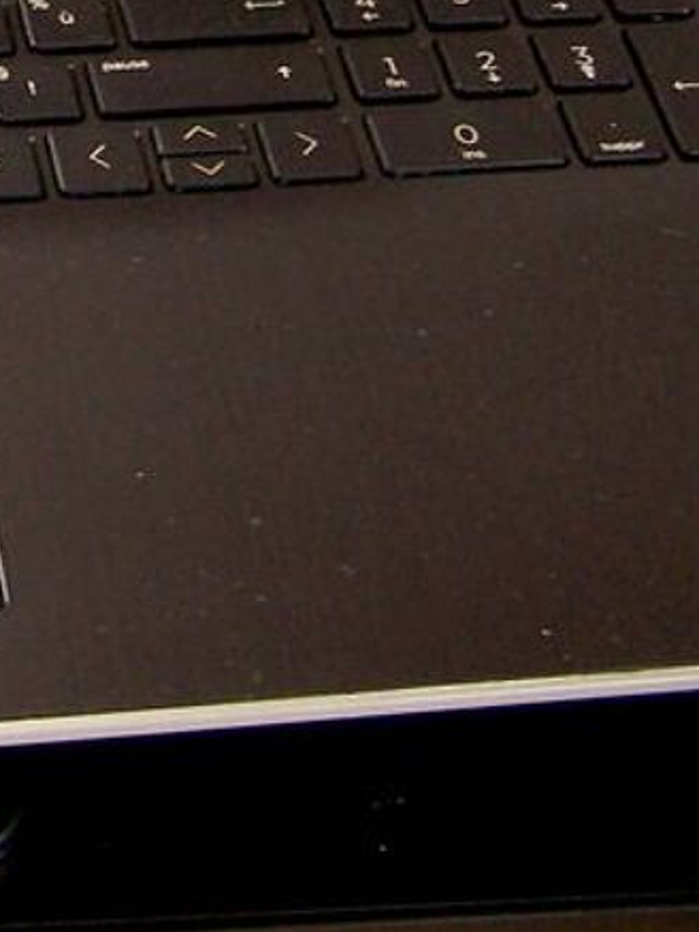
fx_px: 3122
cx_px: -347
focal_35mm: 116
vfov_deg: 16.2
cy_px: -229
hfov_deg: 12.2
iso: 140
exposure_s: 1/30
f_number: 2.8
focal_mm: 6.3
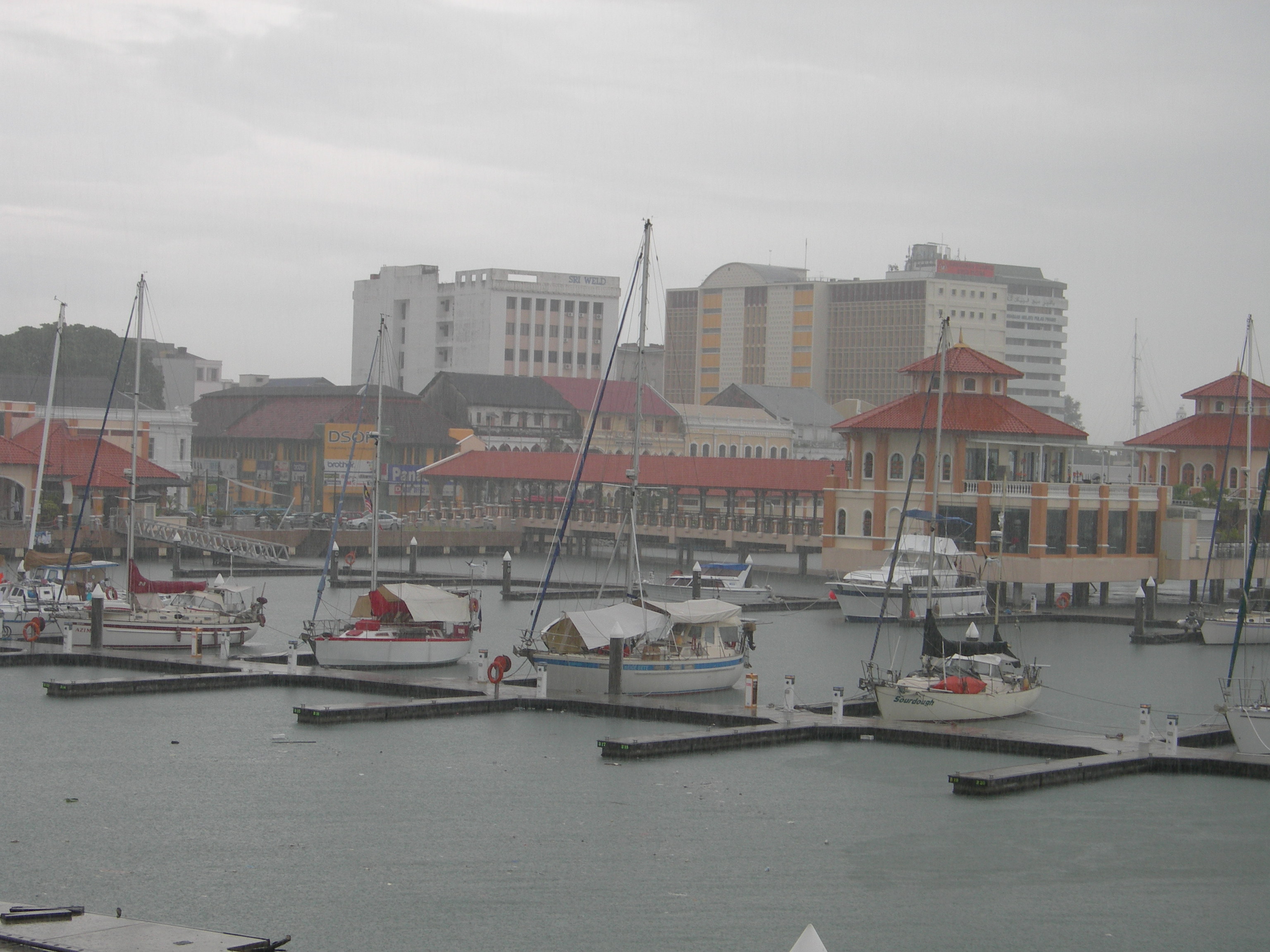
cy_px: 476
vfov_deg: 18.0
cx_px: 635
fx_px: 3008
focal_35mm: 82
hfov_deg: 23.8
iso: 50
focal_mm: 17
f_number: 6.8
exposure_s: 1/120
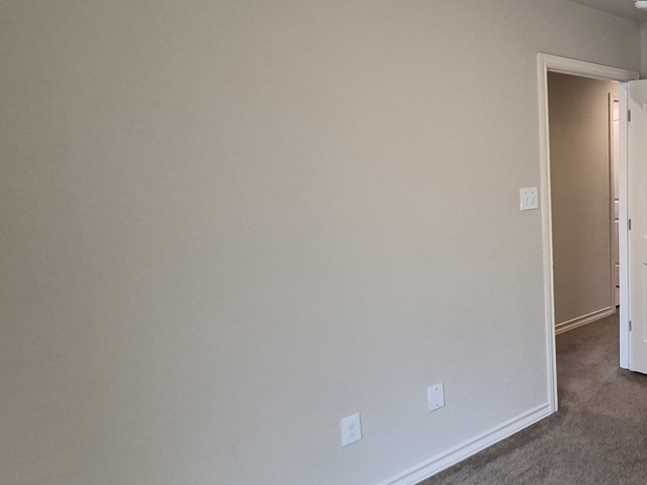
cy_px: 248
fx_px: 523
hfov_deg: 49.1
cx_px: 676
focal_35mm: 28
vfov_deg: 49.7
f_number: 2.2
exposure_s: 1/60
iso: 200
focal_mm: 1.74
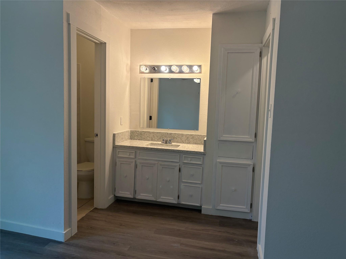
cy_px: 130
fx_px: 260
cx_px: 173
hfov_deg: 67.3
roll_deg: -1.7
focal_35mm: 26
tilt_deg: -5.0
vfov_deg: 53.1
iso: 125
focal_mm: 5.96
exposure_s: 1/136
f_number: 1.6
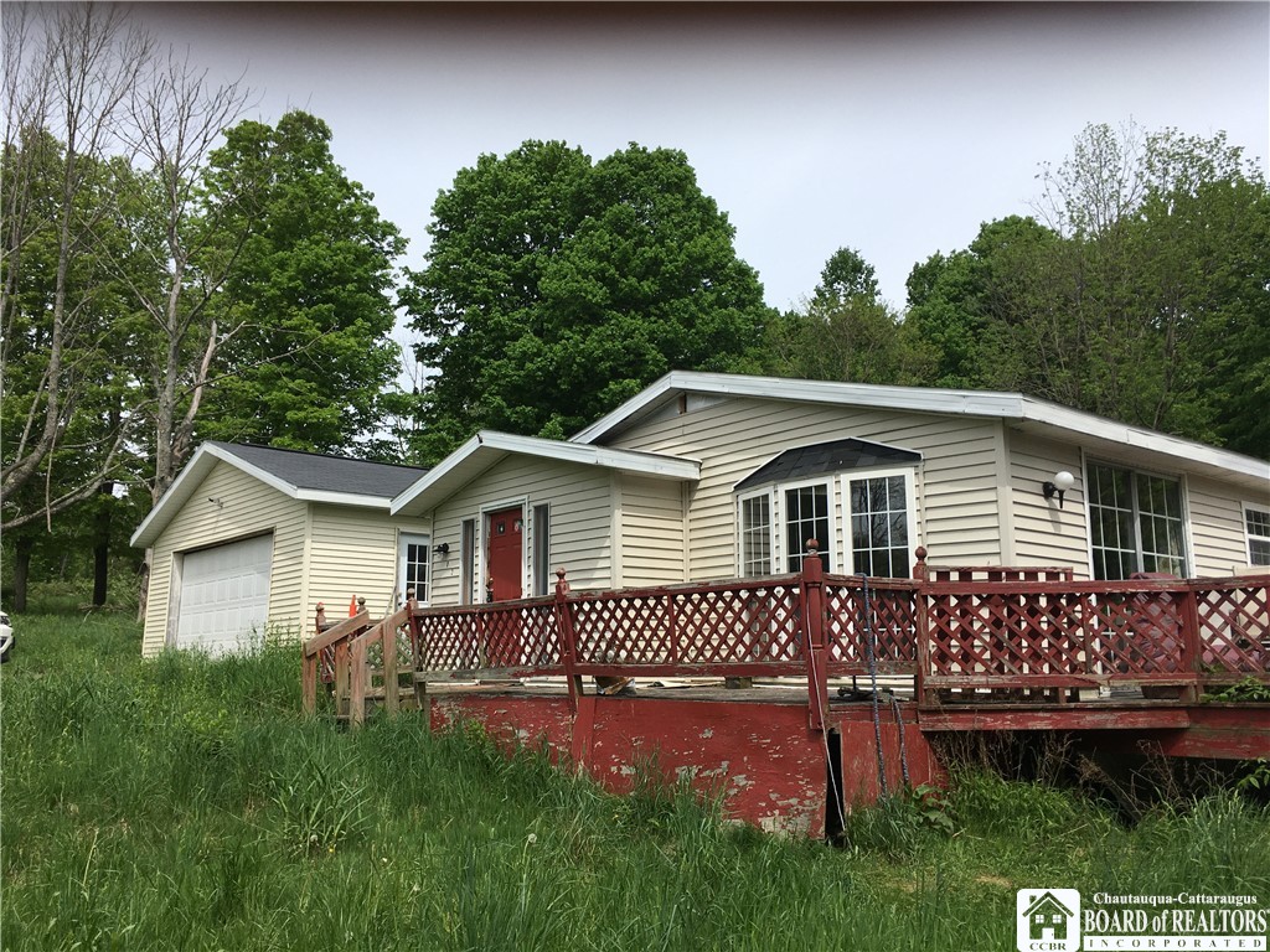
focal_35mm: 29
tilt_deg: +11.4
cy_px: 476
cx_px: 635
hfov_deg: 61.7
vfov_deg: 48.2
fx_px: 1064
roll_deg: +1.1
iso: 25
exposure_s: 1/1637
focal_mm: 4.15
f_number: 2.2
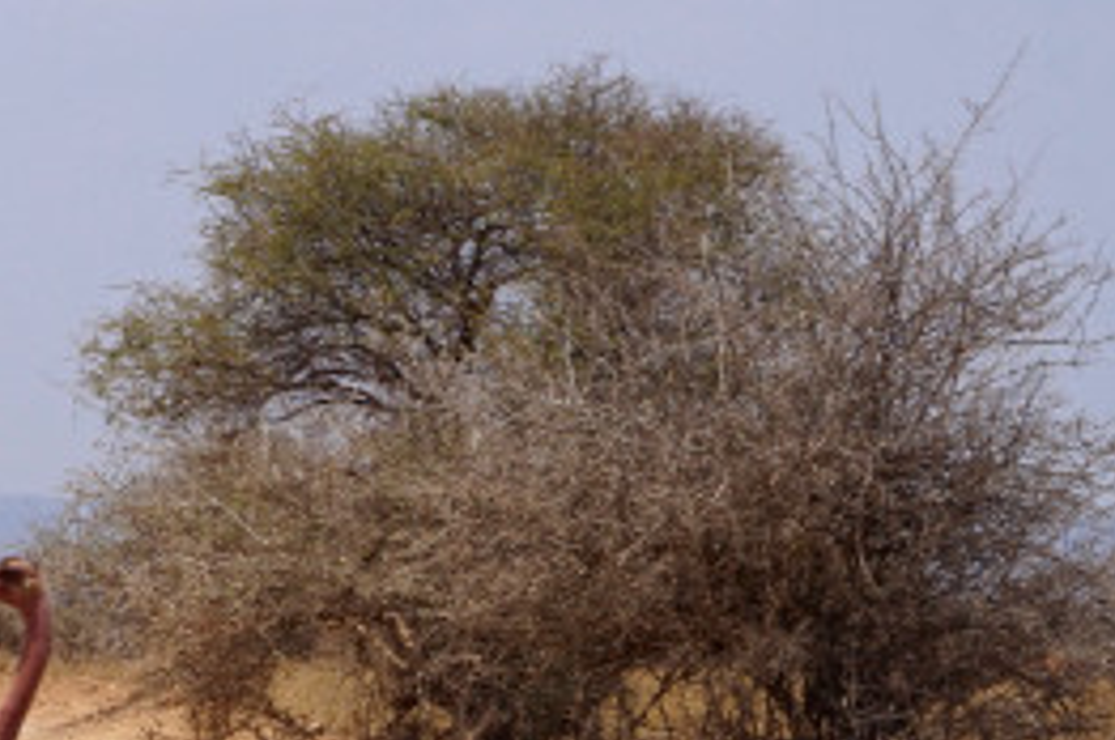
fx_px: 9930
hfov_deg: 6.4
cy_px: 925
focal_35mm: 321
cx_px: -243
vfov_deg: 4.3
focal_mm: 70
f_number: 14
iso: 100
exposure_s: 1/200
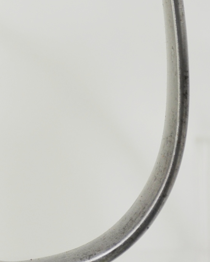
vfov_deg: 6.5
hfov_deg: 5.2
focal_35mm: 295
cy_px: 38
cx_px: -82
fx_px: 2294
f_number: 5
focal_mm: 58
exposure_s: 1/320
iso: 400
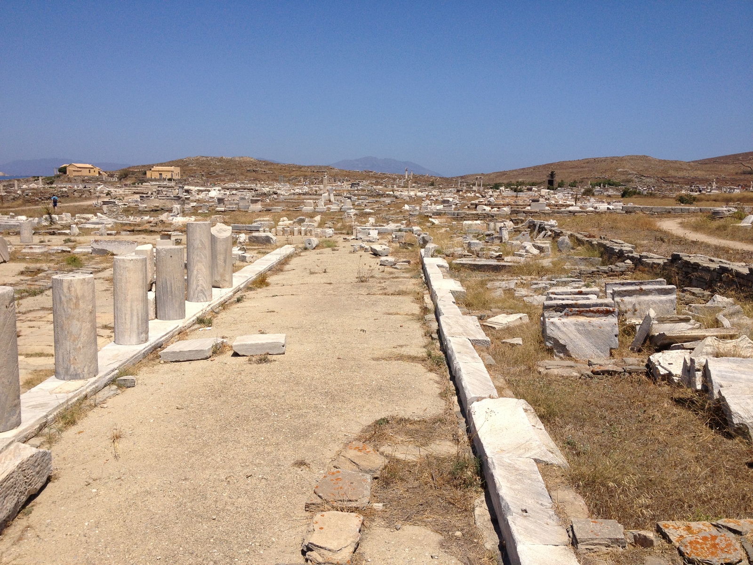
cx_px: 376
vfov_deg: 40.7
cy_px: 282
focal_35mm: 35
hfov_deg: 52.6
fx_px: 761
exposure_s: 1/3247
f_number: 2.4
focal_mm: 4.28
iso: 50
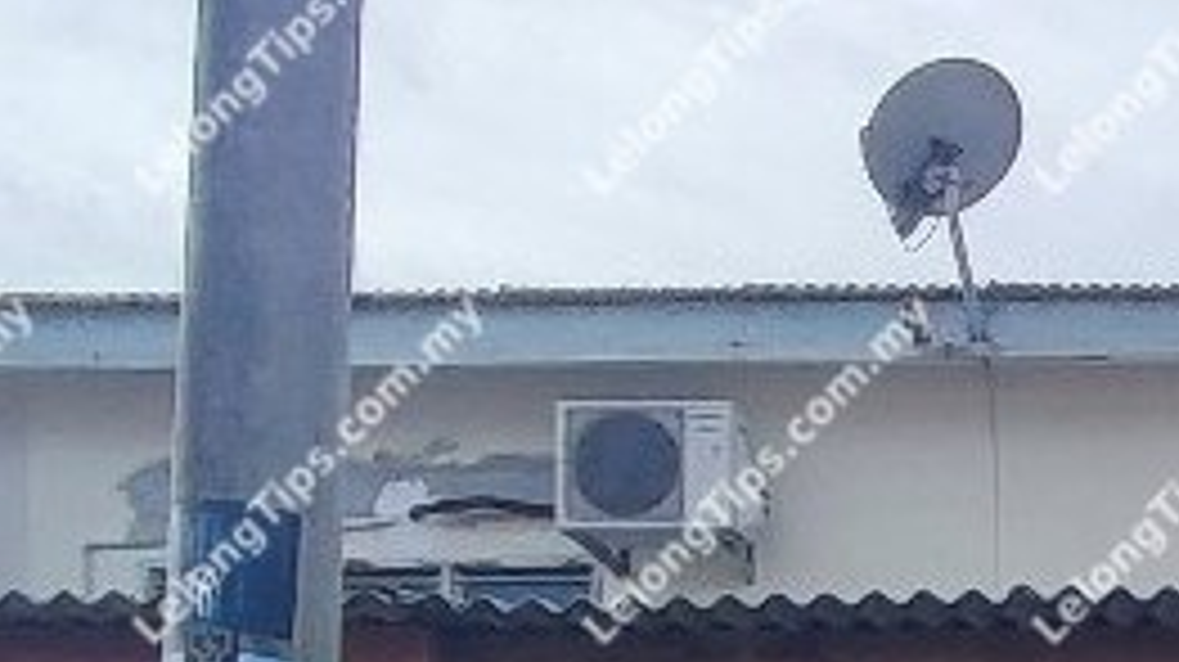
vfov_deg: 14.0
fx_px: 2343
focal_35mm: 75
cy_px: 1245
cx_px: 2164
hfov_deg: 19.9
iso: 50
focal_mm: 1.65
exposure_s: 1/3350
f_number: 2.2
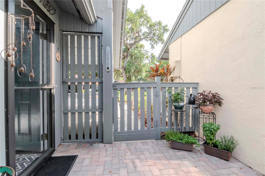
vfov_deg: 72.0
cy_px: 88
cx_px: 132
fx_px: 121
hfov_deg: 95.0
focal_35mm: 16
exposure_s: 1/40
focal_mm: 11
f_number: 18
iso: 800
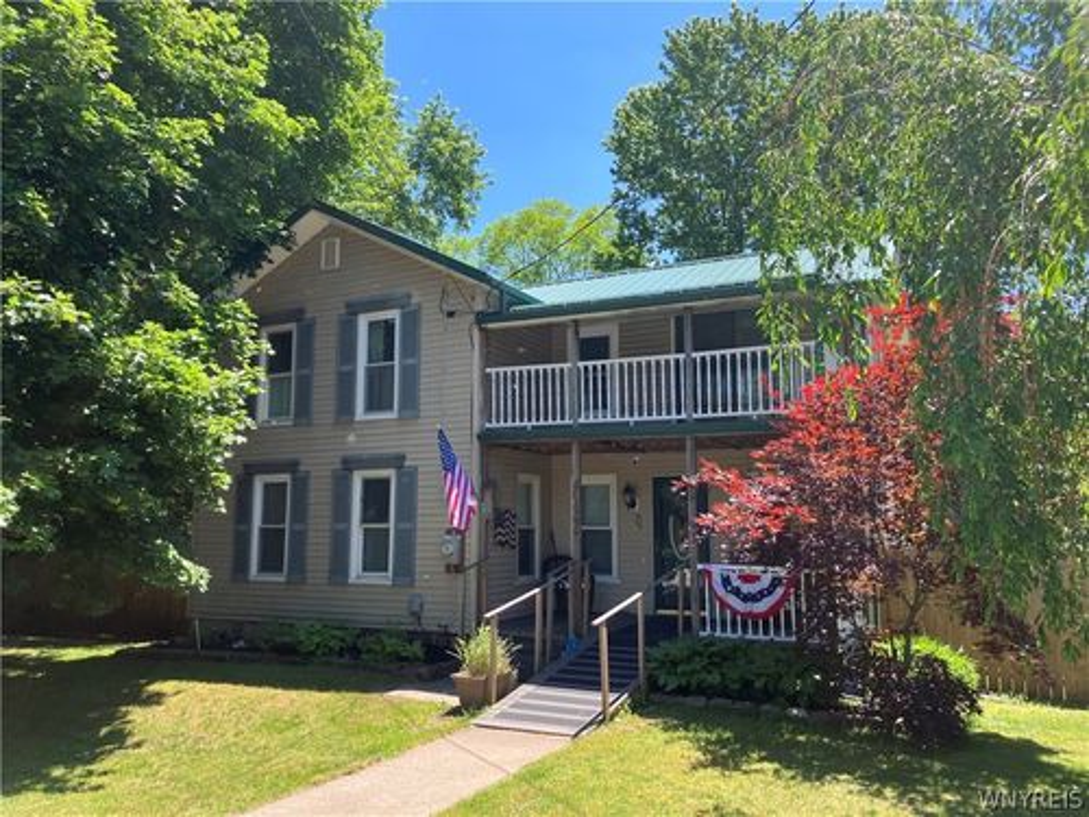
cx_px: 544
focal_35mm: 28
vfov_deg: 49.7
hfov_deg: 63.4
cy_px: 408
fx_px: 881
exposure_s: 1/517
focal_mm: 3.99
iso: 32
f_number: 1.8
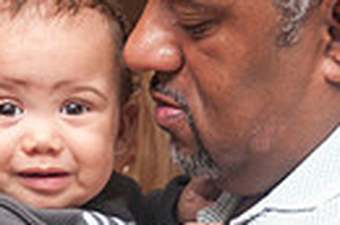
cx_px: 73
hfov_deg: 5.0
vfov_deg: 3.3
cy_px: 239
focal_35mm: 415
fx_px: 3910
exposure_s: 1/125
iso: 400
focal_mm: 62
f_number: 5.6
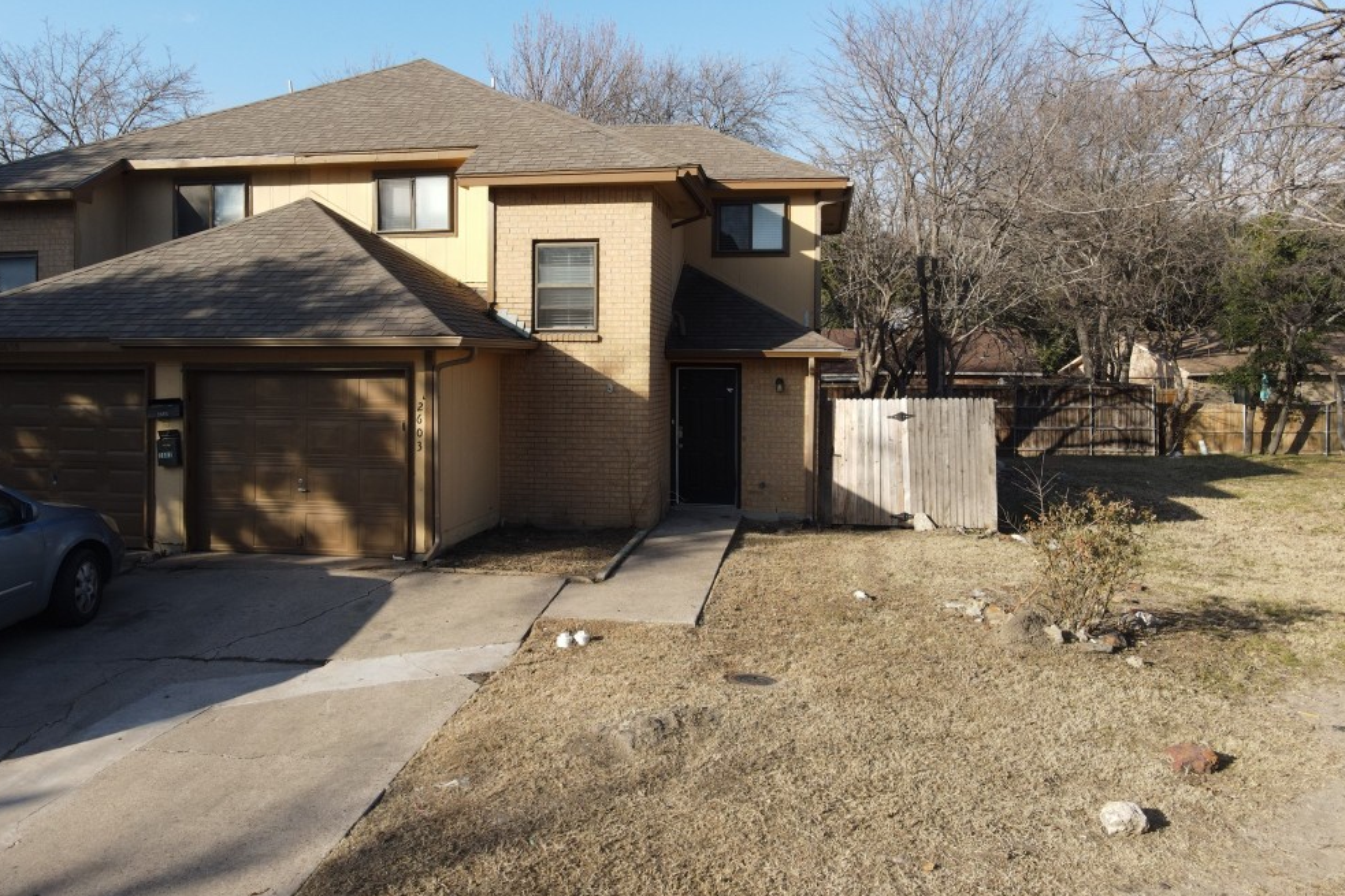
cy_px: 393
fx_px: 971
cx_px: 650
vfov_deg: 49.4
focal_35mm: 26
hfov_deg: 69.4
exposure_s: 1/100
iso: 100
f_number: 2.8
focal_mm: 4.5
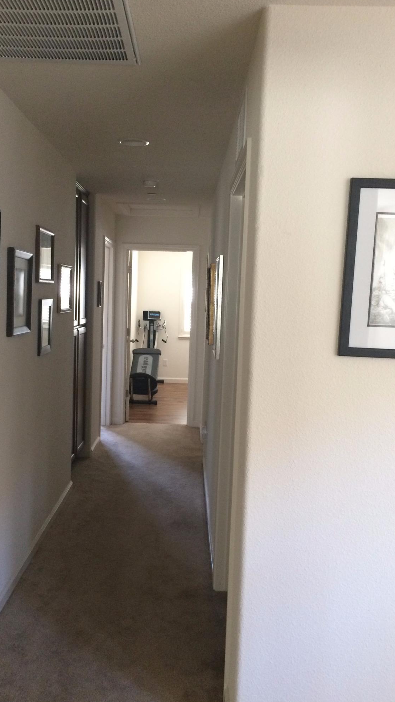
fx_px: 596
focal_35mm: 32
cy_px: 351
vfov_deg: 61.0
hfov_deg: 36.6
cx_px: 174
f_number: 2.2
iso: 200
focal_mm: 4.15
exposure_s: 1/30
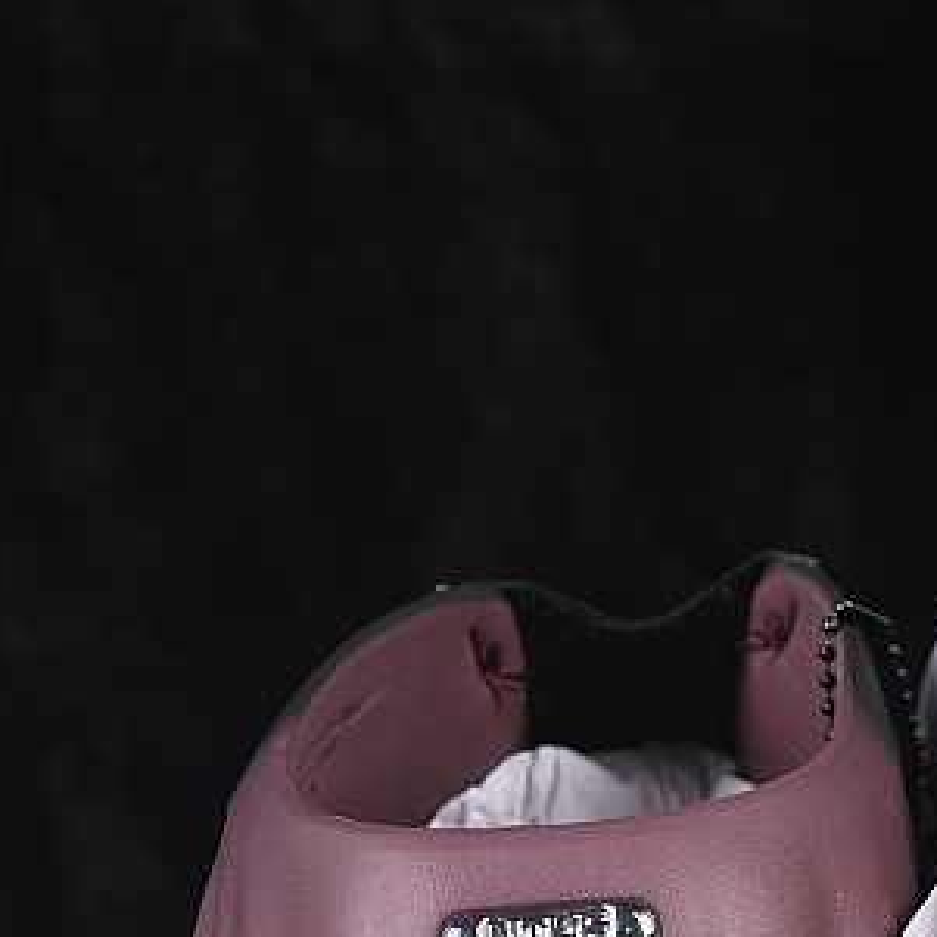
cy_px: 492
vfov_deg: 7.6
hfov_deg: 7.6
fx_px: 7013
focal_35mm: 229
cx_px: 1021
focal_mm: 50
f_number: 6.3
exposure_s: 1/60
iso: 160
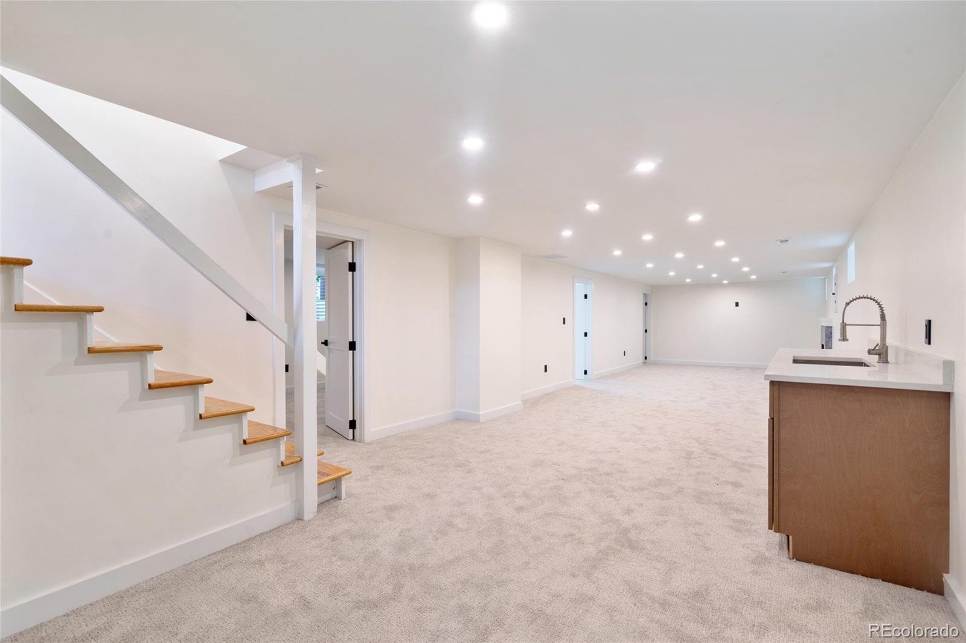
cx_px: 483
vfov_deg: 73.7
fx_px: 429
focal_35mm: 16
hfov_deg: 96.7
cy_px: 322
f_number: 8
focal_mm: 16
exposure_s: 1/8
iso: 100
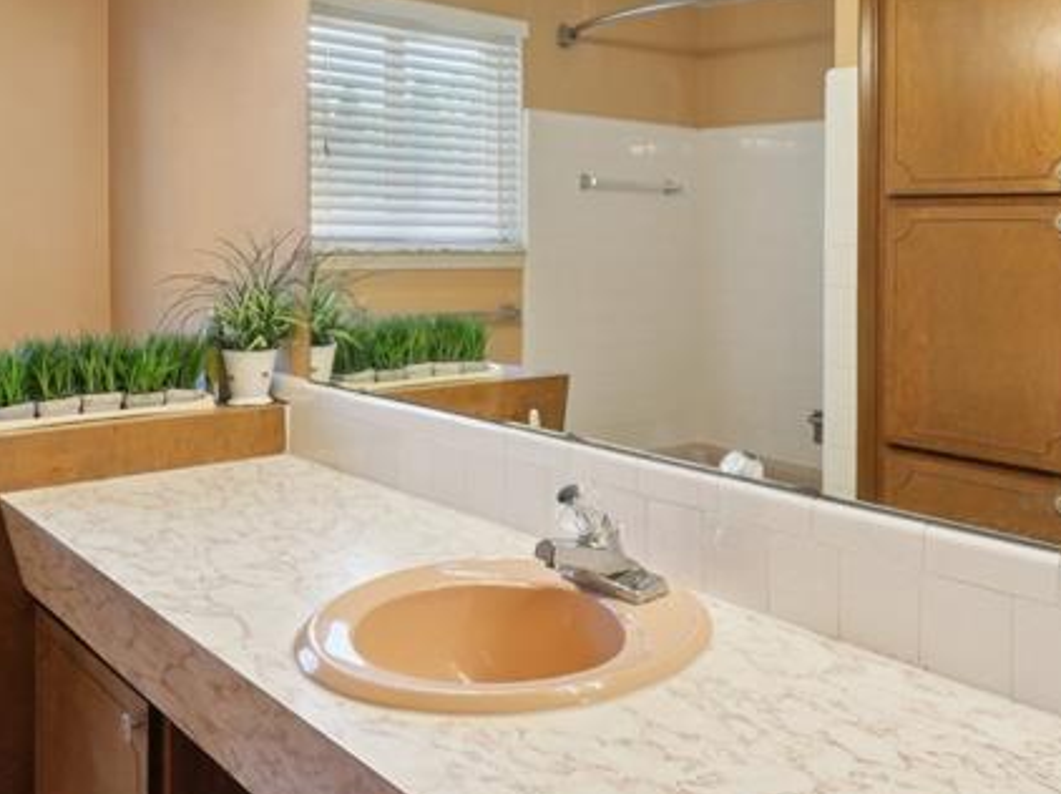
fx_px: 1072
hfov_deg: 52.2
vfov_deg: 40.0
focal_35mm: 35
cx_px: 656
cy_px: 241
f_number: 8
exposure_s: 1/30
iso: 500
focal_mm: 10
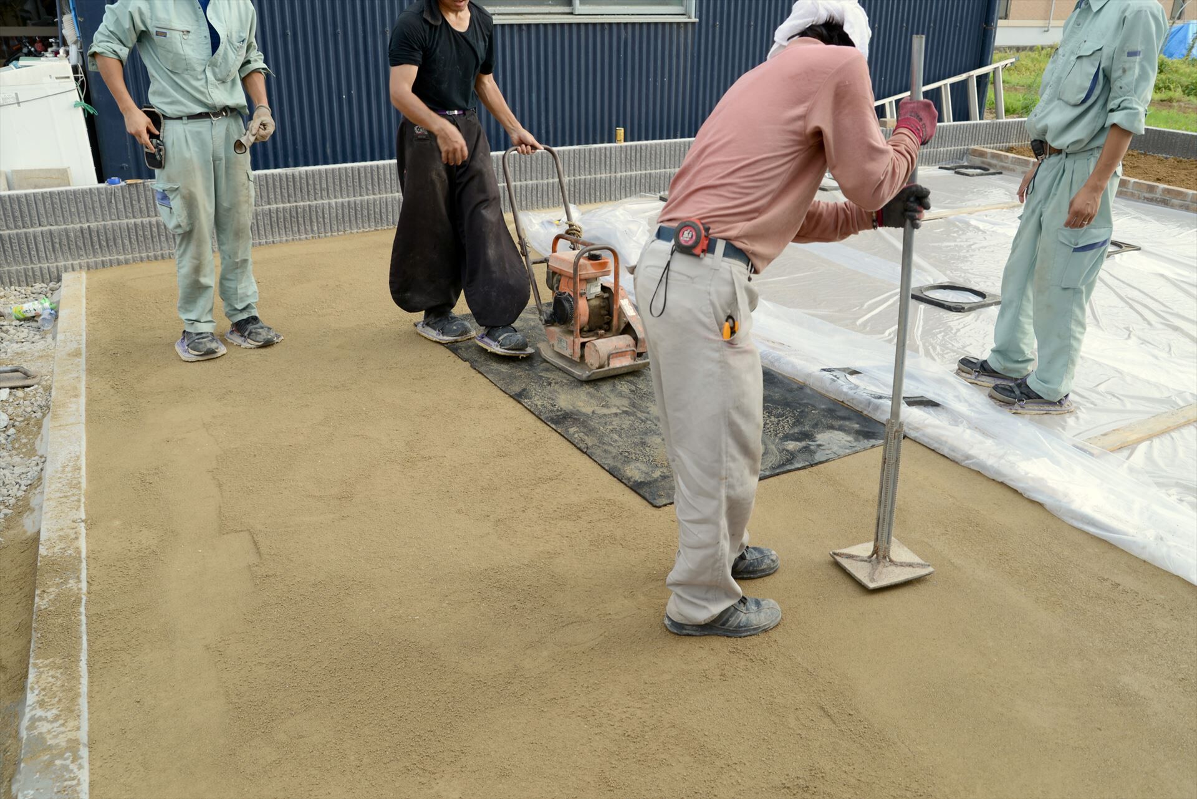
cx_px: 598
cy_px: 400
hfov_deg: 65.4
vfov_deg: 46.4
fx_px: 931
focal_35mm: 28
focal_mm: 28
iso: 200
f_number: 5.6
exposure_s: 1/200
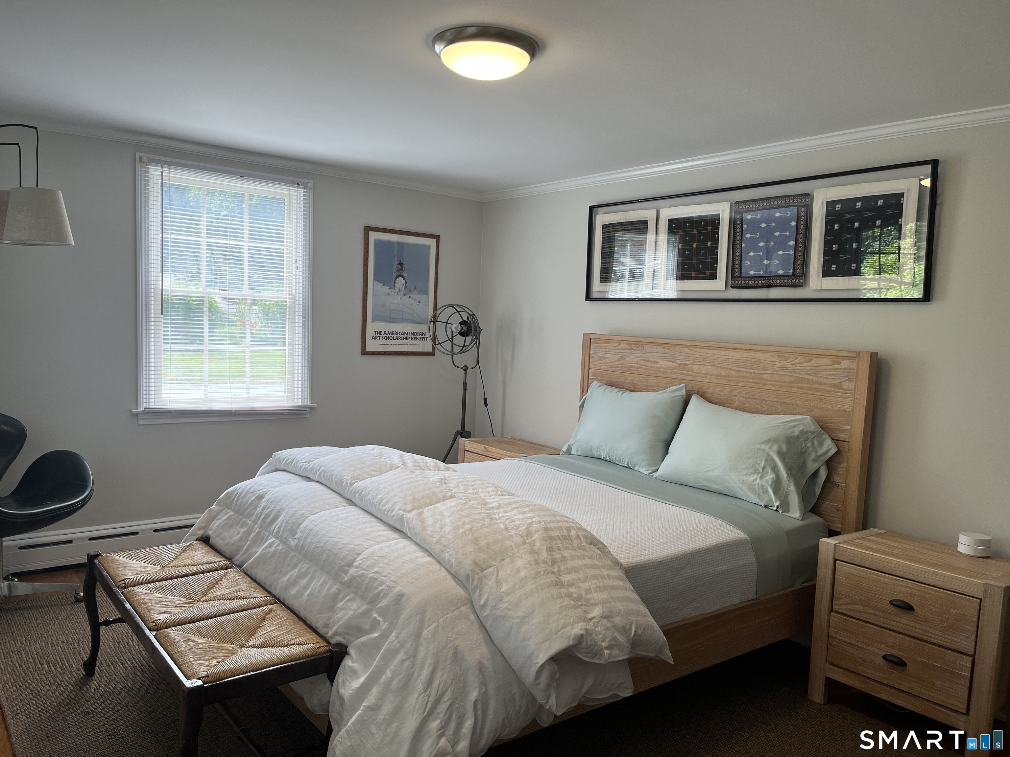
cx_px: 505
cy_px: 378
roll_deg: -2.6
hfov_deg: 67.3
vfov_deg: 53.1
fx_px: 759
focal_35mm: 26
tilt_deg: -5.2
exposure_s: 1/149
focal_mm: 5.1
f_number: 1.6
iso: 64
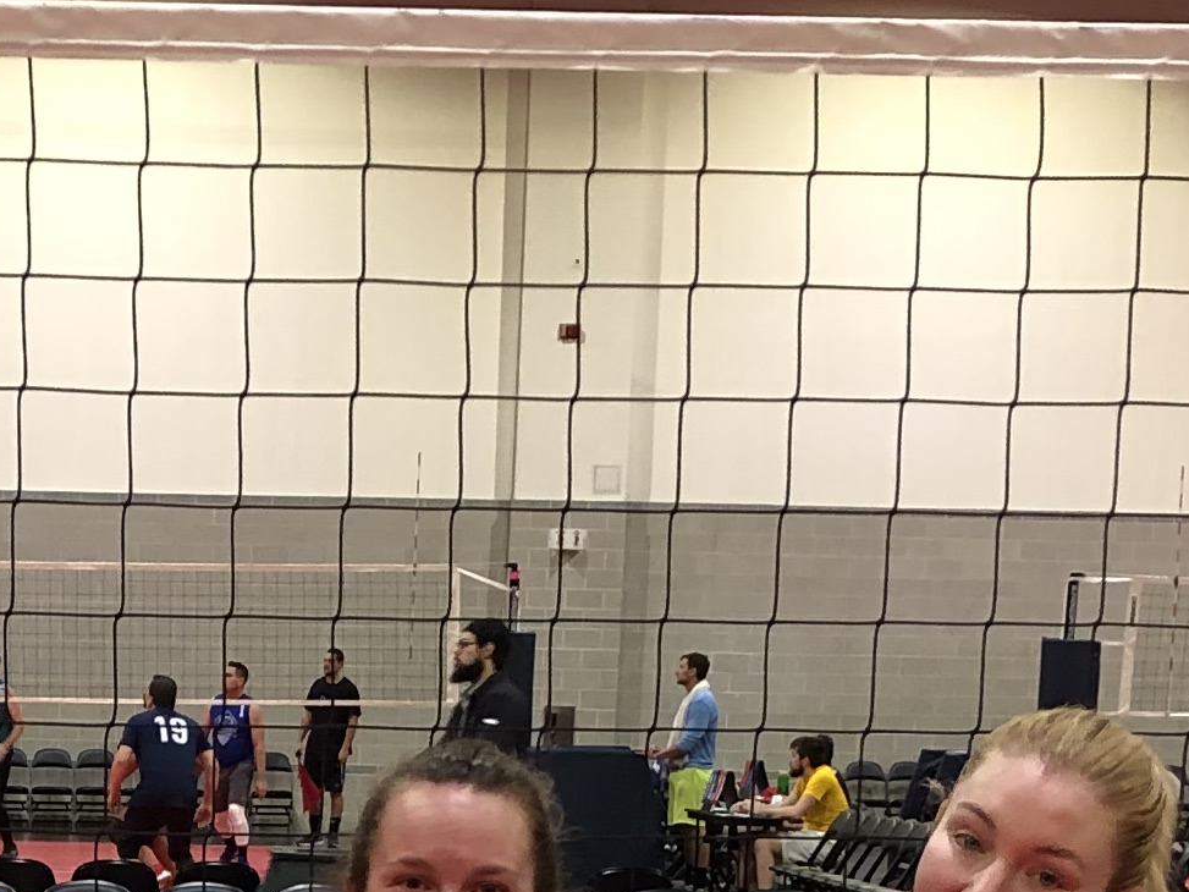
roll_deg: -0.1
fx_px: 3985
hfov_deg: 16.8
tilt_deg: -11.7
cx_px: 181
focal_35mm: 116
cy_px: 1535
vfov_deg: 11.9
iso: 125
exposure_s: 1/60
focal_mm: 3.99
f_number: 1.8
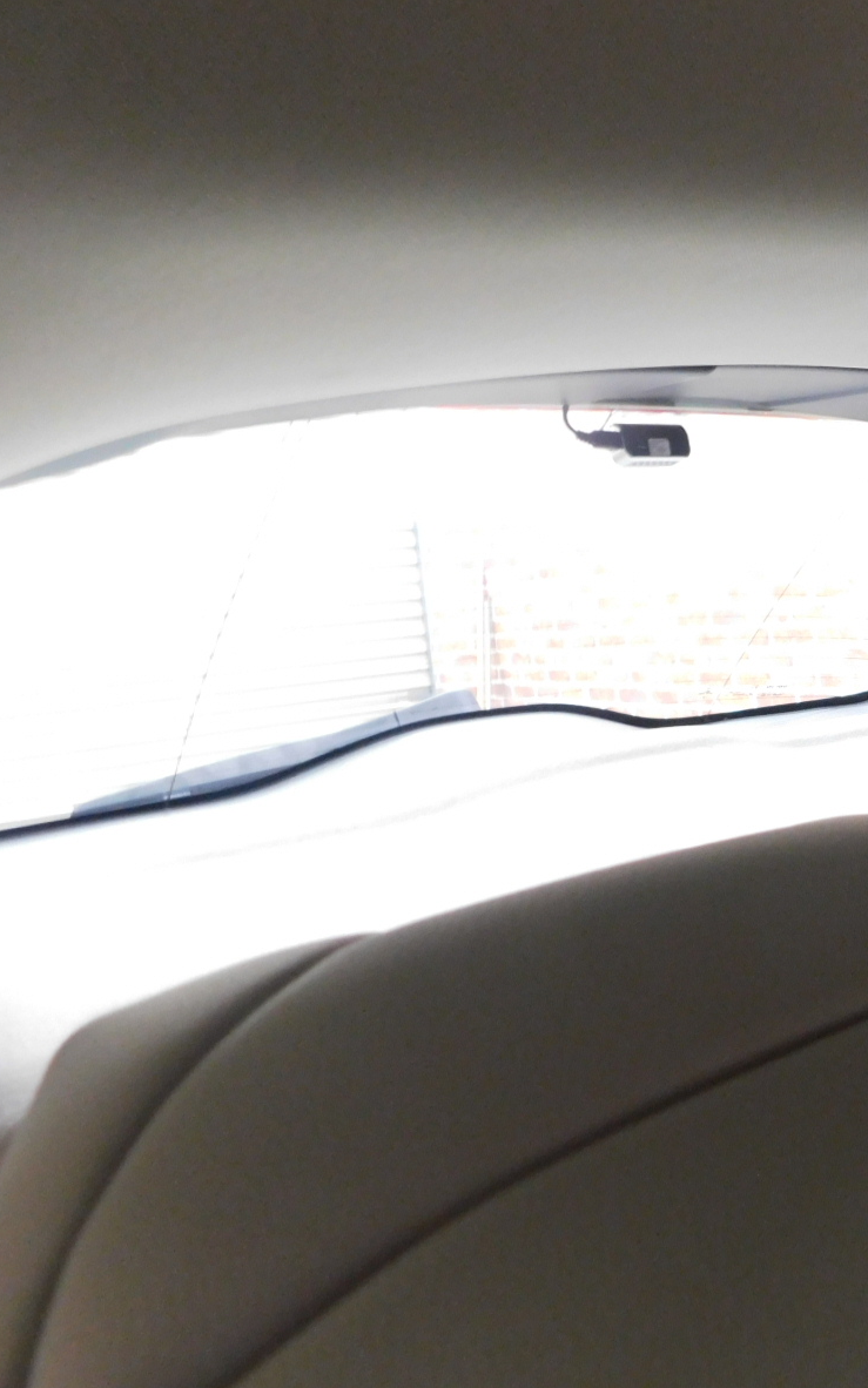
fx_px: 1249
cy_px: 703
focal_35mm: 33
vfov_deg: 58.1
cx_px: 868
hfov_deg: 34.8
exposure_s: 1/8
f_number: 3
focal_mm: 4
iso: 400
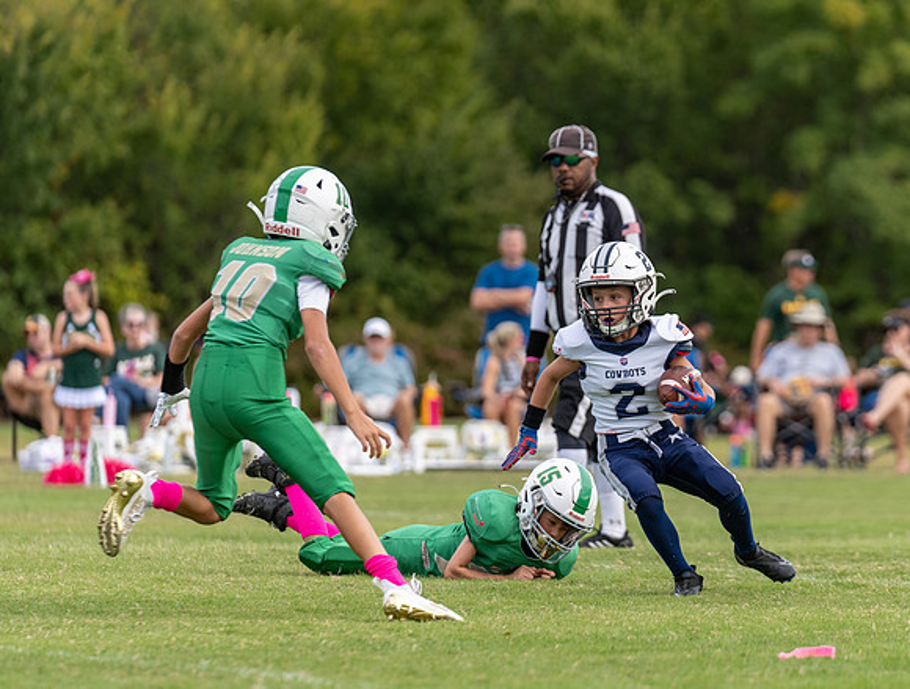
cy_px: 352
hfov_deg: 6.4
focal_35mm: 306
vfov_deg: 4.9
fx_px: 8082
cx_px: 626
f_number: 3.5
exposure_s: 1/1250
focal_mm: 200
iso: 200
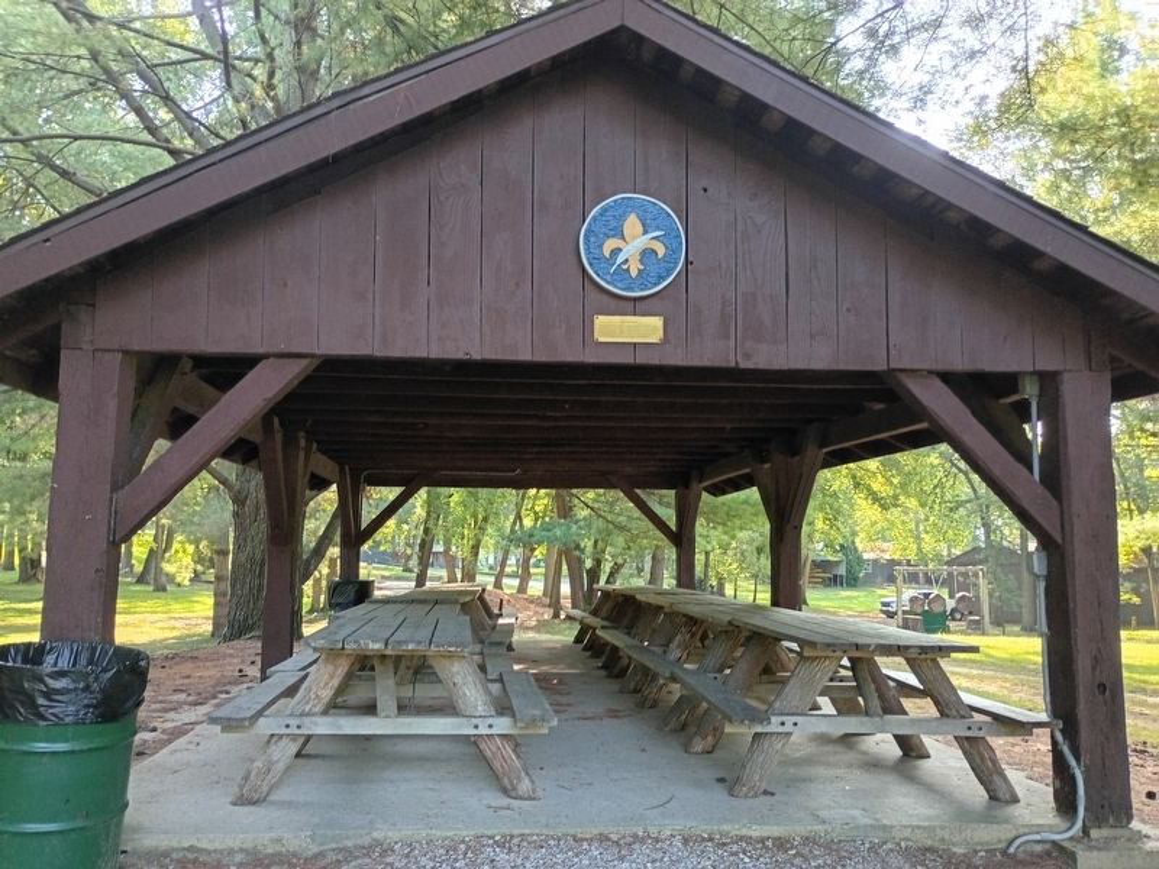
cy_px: 434
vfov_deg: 48.2
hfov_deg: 61.7
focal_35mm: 29
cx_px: 580
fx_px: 971
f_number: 1.8
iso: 300
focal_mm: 4.27
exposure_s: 1/60
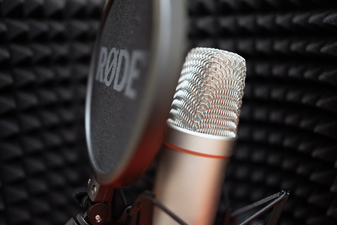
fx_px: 328
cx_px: 168
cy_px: 112
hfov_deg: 54.4
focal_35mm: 35
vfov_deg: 37.9
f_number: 2.2
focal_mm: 35
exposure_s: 1/125
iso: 1600
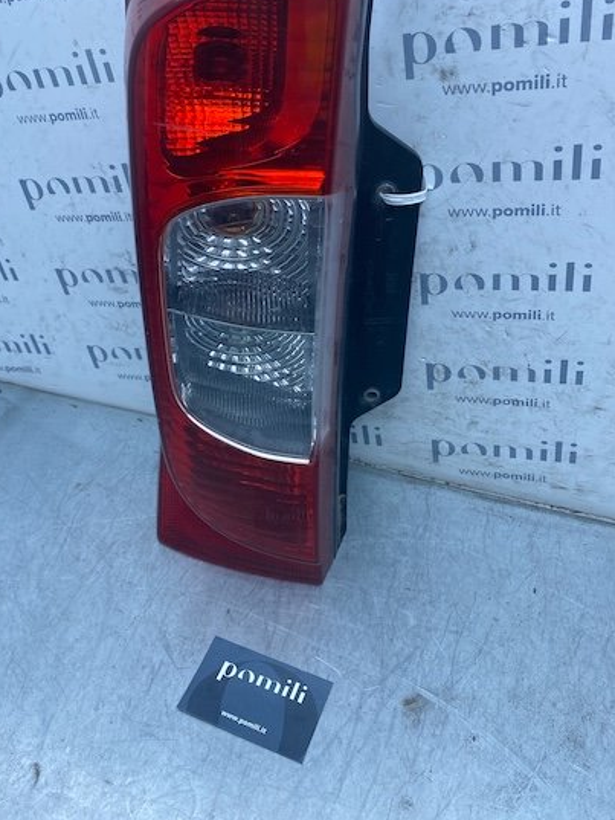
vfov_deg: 58.2
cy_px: 370
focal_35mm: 31
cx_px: 276
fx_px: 734
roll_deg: +0.6
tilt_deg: -40.9
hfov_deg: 45.4
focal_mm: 4.25
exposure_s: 1/793
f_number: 1.8
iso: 32
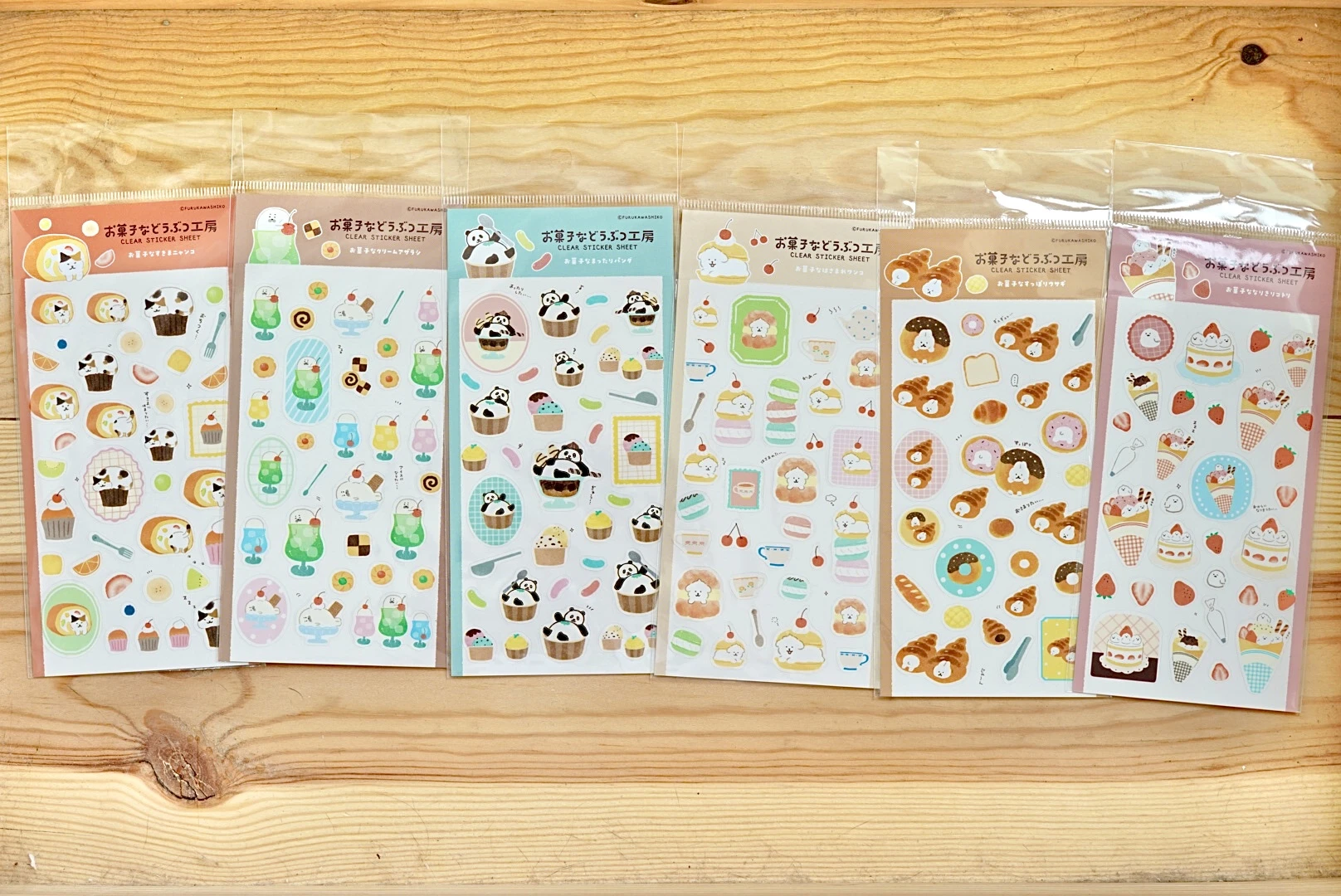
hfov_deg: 22.6
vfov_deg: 15.2
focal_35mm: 90
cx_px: 670
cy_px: 448
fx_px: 3355
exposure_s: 1/100
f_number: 6.3
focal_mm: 90
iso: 500
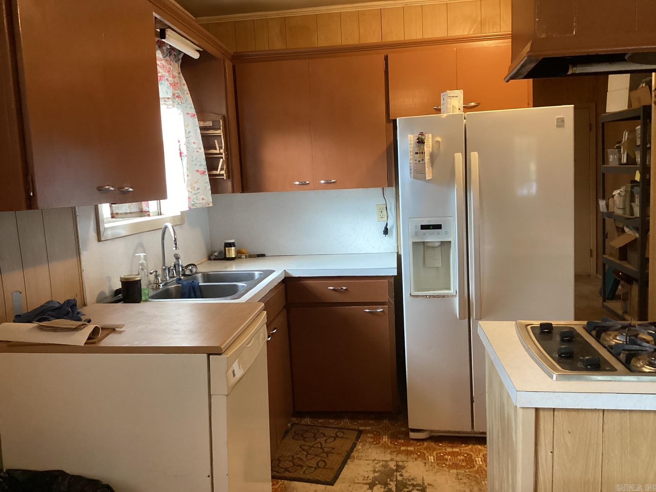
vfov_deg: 45.4
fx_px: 587
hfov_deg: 58.4
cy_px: 246
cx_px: 328
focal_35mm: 31
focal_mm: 3.3
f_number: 2.4
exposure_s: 1/60
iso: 320
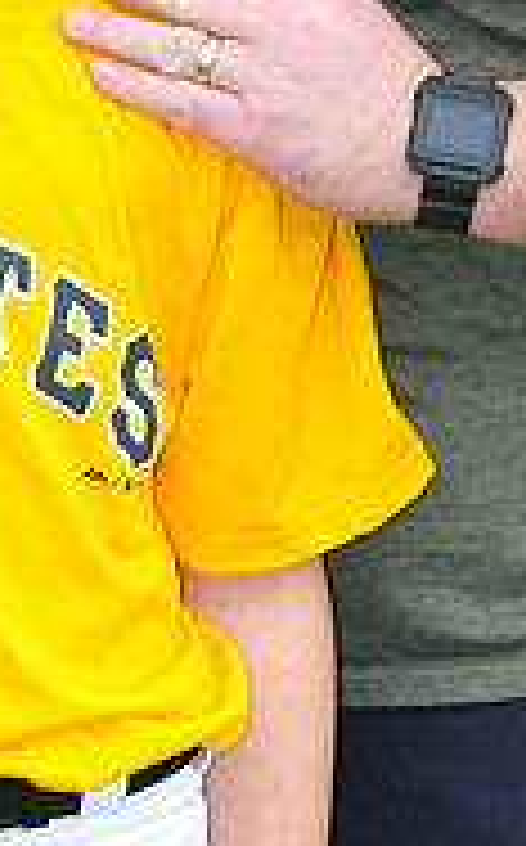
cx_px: 243
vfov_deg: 4.3
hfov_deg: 2.7
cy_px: -288
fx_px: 11227
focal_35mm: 488
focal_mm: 155
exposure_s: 1/200
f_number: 7.1
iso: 400
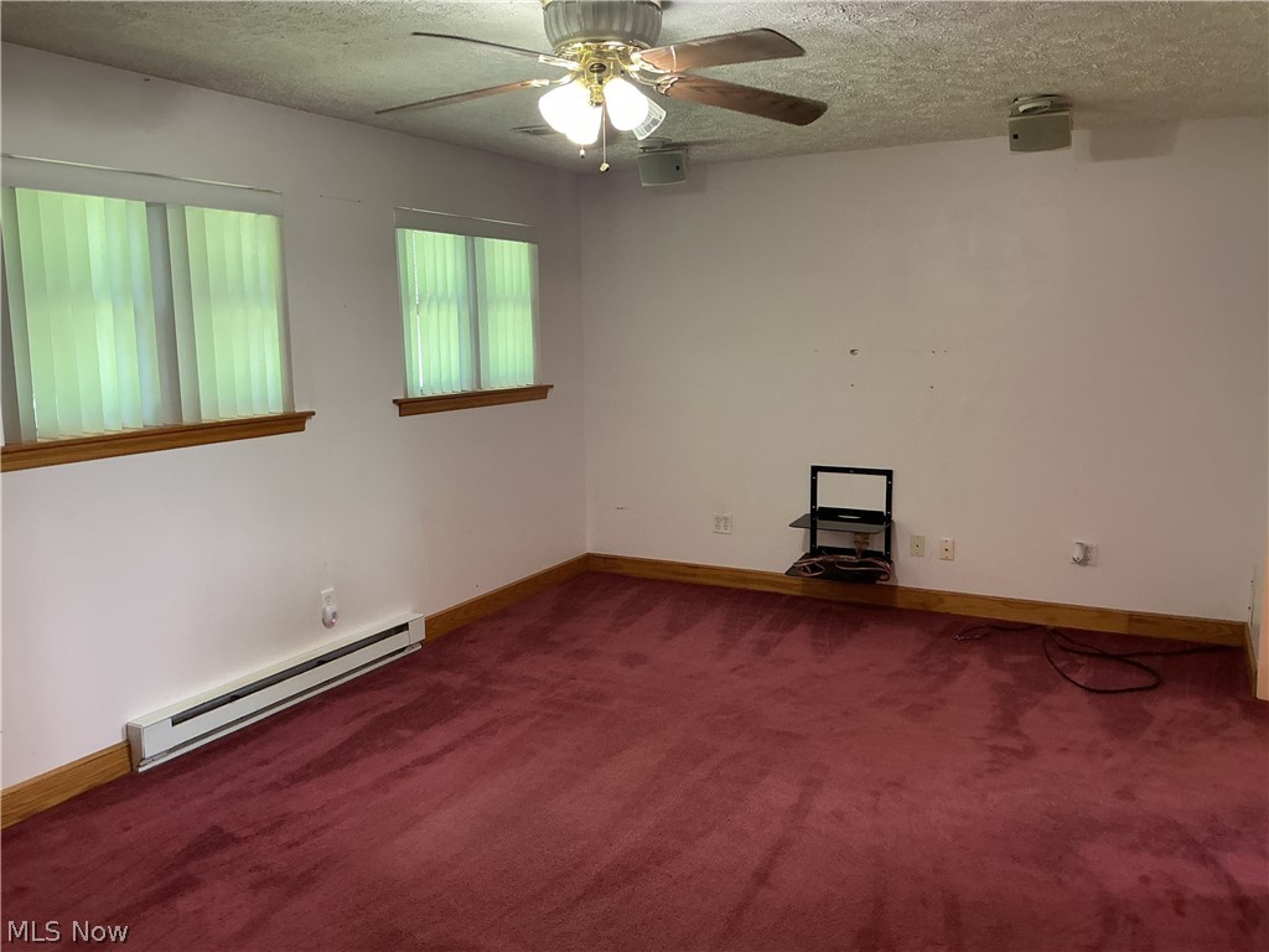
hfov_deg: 61.7
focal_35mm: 29
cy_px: 476
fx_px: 1063
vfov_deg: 48.2
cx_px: 634
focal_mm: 3
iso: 125
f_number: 1.8
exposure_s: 1/60
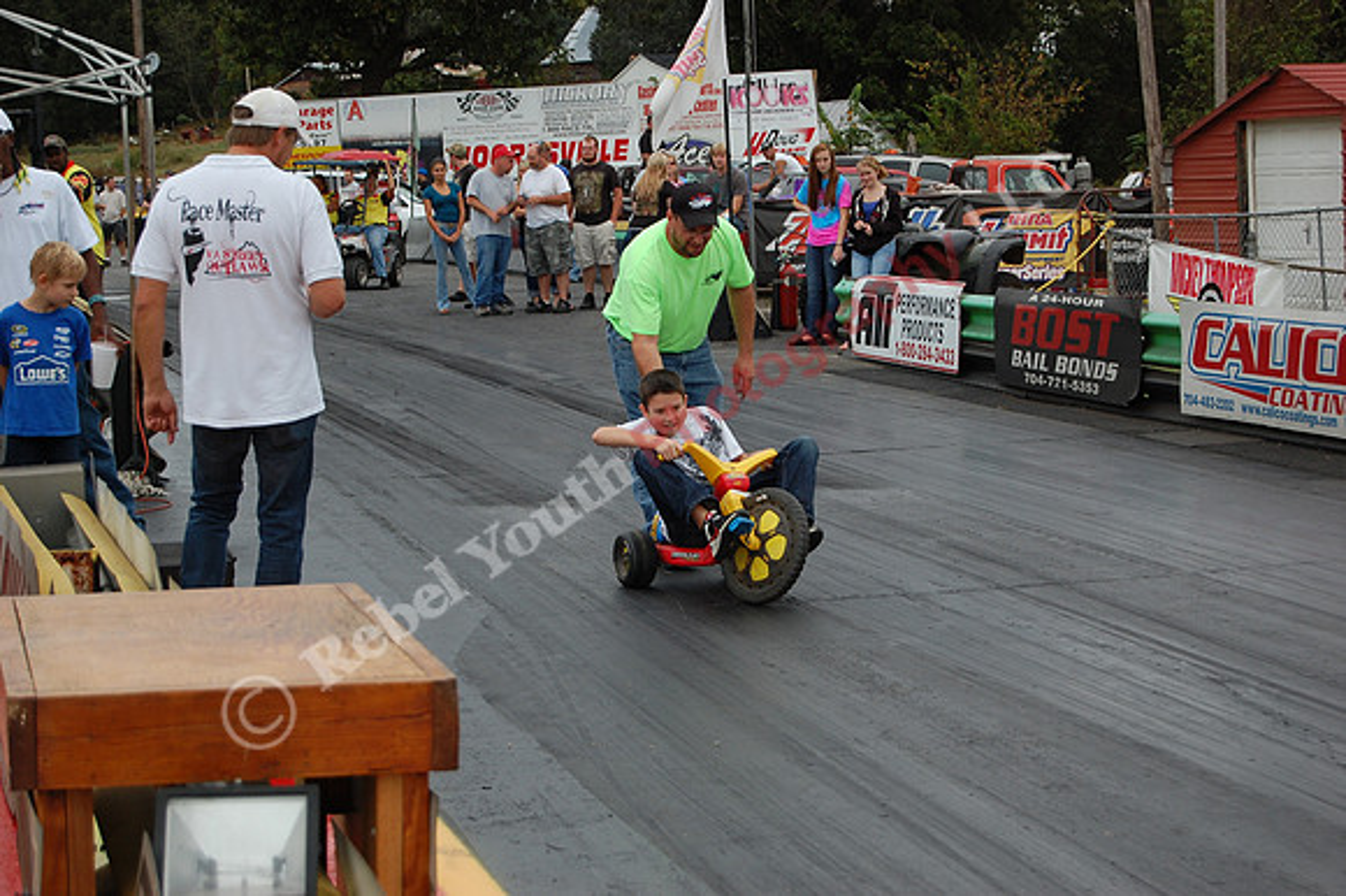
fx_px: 3083
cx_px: 673
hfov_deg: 24.6
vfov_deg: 16.5
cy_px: 448
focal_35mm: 82
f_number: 5.6
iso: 360
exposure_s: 1/1000
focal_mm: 55
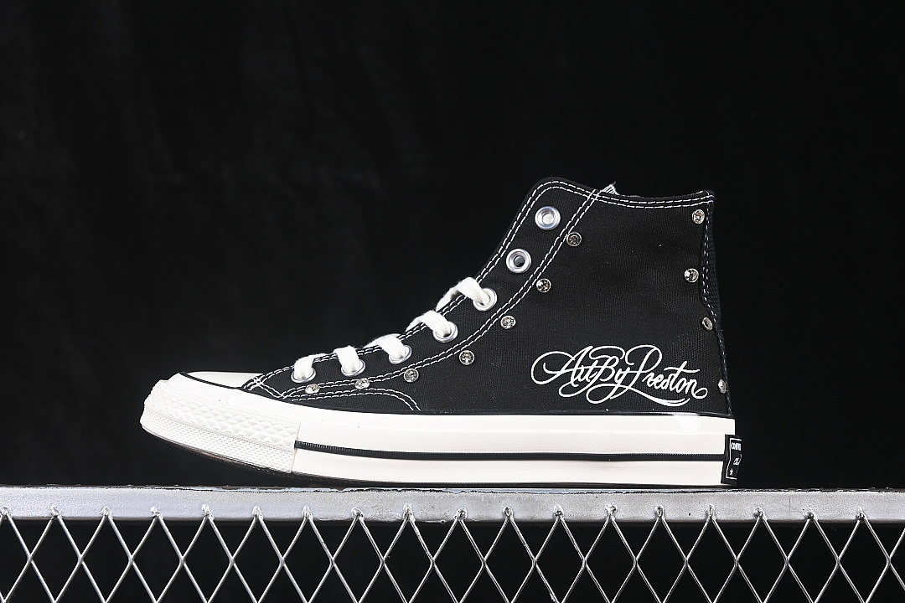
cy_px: 302
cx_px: 452
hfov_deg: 27.0
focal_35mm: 75
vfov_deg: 18.2
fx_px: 1885
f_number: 6.3
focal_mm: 50
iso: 160
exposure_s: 1/60
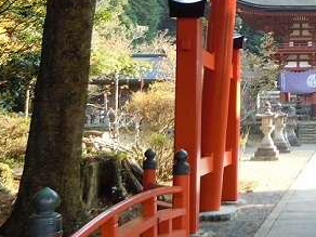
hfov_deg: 24.8
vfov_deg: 19.7
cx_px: 332
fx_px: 676
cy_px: 45
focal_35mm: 74
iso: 125
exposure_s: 1/60
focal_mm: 5.4
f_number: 3.5
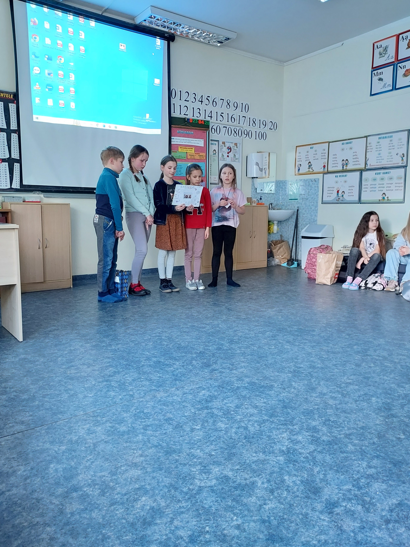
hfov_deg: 53.0
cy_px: 258
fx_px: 411
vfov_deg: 67.3
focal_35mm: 26
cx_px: 193
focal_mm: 4.6
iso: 500
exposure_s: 1/24
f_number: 1.8
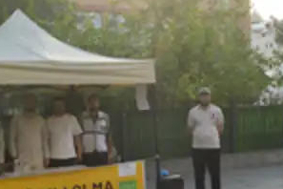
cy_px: 150
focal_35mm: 58
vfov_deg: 23.1
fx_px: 455
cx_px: 74
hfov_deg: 33.9
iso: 220
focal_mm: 21
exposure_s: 1/125
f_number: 5.6
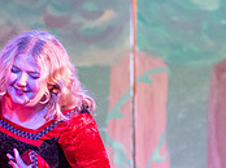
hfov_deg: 4.1
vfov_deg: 3.1
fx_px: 3140
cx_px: -9
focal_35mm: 483
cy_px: 213
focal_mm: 120
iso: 1100
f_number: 2.8
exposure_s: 1/320
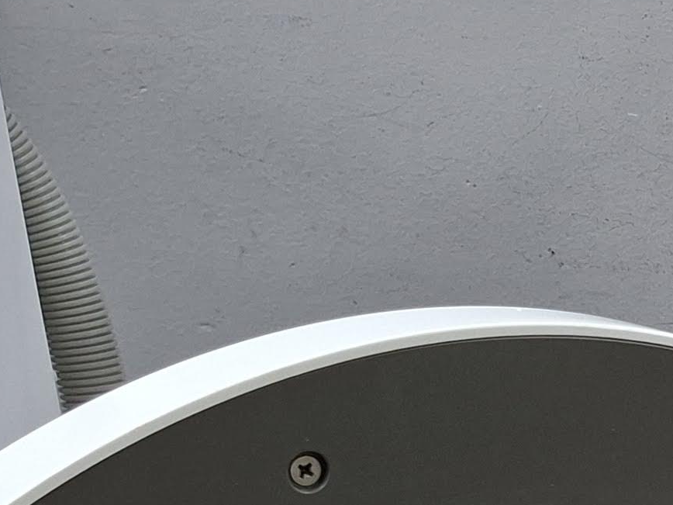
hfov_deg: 15.7
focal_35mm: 106
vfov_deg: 13.0
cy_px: 805
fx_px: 2061
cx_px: 1230
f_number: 1.8
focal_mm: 5.54
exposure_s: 1/33
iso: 250
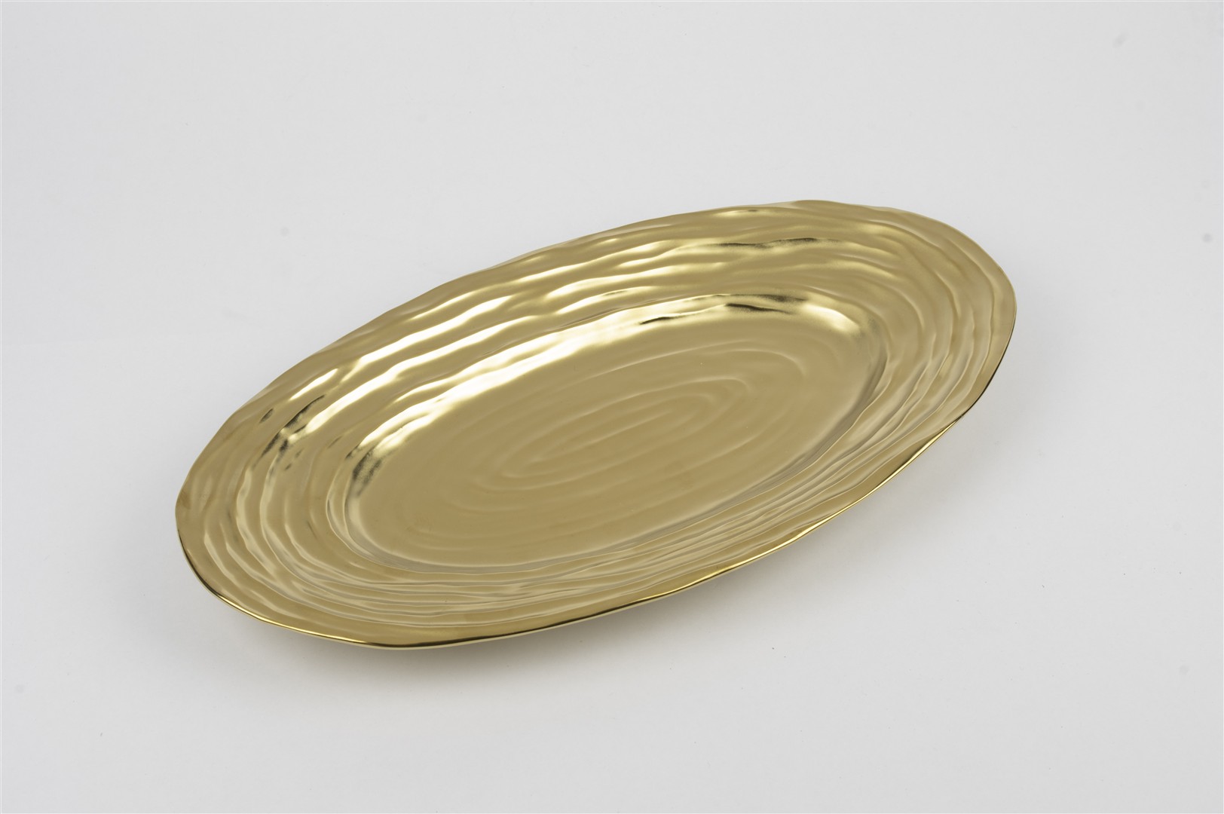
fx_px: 2174
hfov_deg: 31.4
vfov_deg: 21.2
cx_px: 612
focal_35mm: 64
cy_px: 407
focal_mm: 42.5
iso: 100
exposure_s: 1/100
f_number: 20
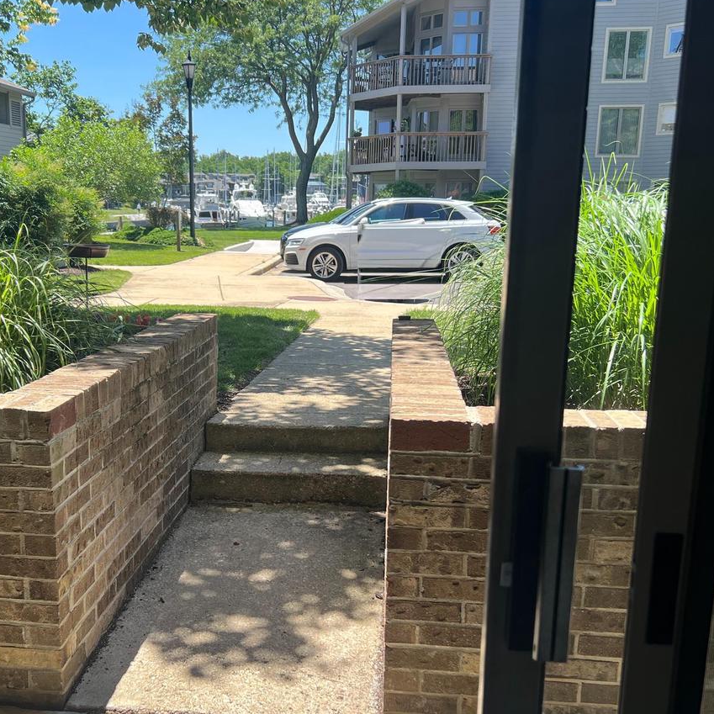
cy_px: 415
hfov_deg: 42.5
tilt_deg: -14.4
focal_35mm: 39
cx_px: 262
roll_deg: -0.1
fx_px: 910
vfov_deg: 42.7
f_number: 1.5
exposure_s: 1/1468
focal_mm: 5.7
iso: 50
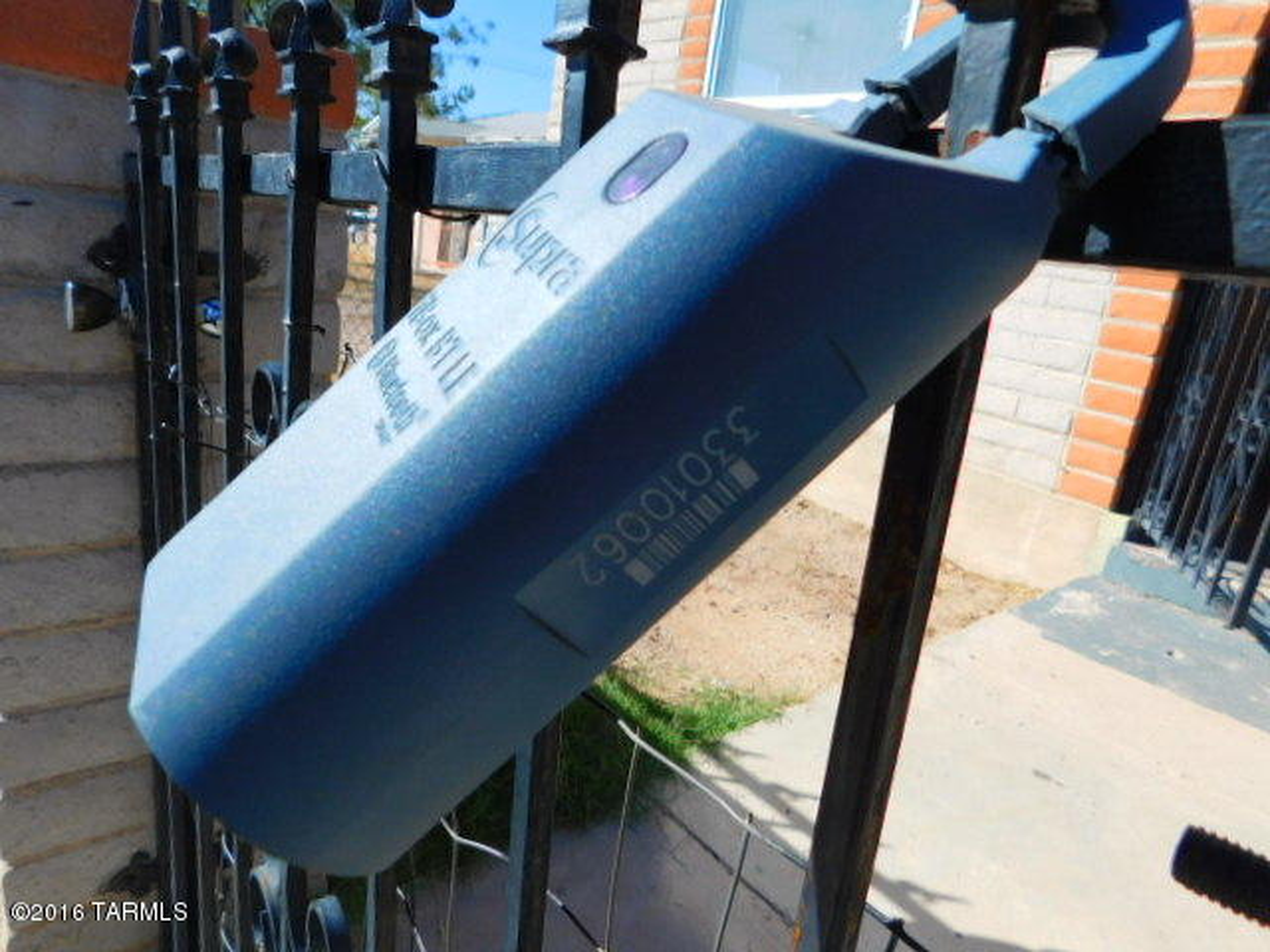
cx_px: 635
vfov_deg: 58.9
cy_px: 476
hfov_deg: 73.9
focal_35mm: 23
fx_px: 844
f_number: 6
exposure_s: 1/400
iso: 125
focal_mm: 4
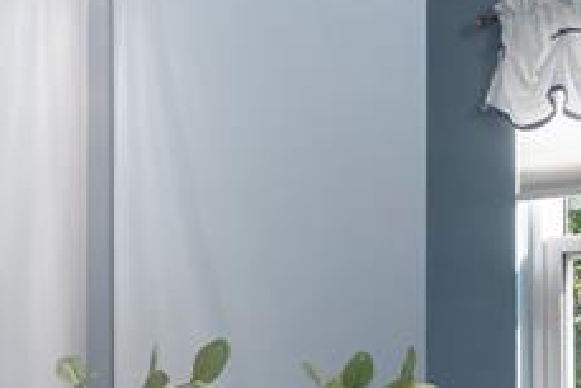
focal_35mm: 76
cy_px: 445
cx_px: -134
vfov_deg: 17.3
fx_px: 1227
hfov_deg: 24.0
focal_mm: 17
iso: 320
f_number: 9
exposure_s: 1/60
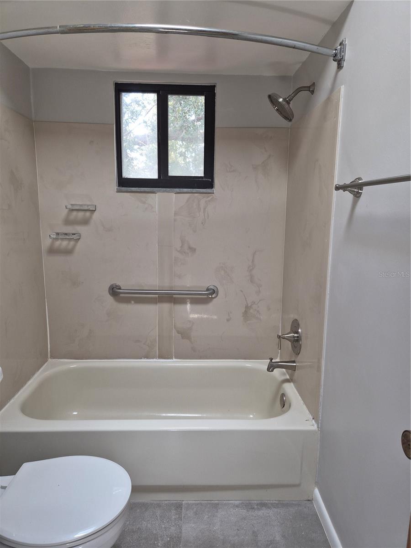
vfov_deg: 73.9
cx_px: 206
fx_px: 364
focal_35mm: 23
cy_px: 274
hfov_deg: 58.9
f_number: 1.8
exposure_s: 1/60
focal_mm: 5.4
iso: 64
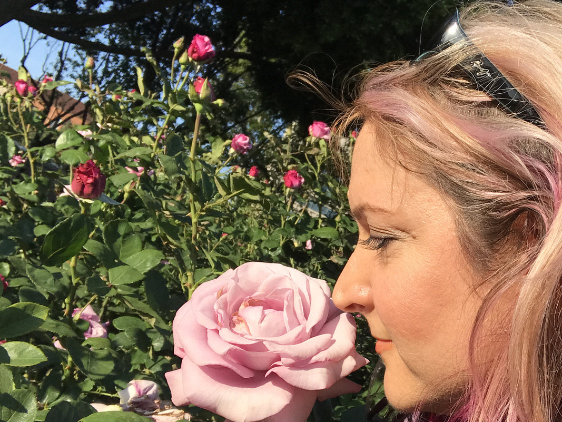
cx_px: 401
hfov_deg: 38.9
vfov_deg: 30.2
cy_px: 264
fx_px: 780
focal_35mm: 48
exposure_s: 1/1167
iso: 25
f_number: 2.2
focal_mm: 2.87
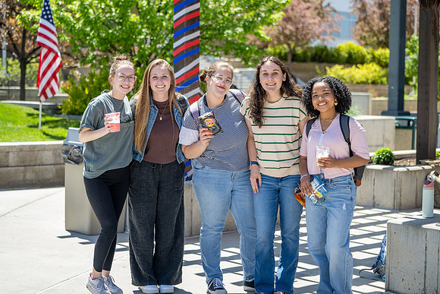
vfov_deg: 19.0
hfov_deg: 28.1
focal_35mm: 72
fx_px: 878
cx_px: 218
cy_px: 147
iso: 80
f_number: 2.8
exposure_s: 1/500
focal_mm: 70
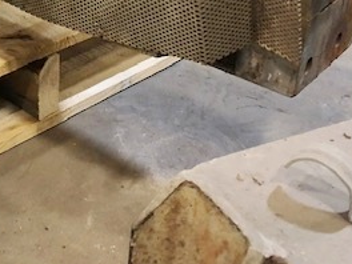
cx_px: 1
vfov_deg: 20.4
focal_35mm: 68
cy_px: -44
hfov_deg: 27.0
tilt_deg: -20.4
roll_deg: -2.2
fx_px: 691
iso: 100
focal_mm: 4
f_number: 1.8
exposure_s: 1/12
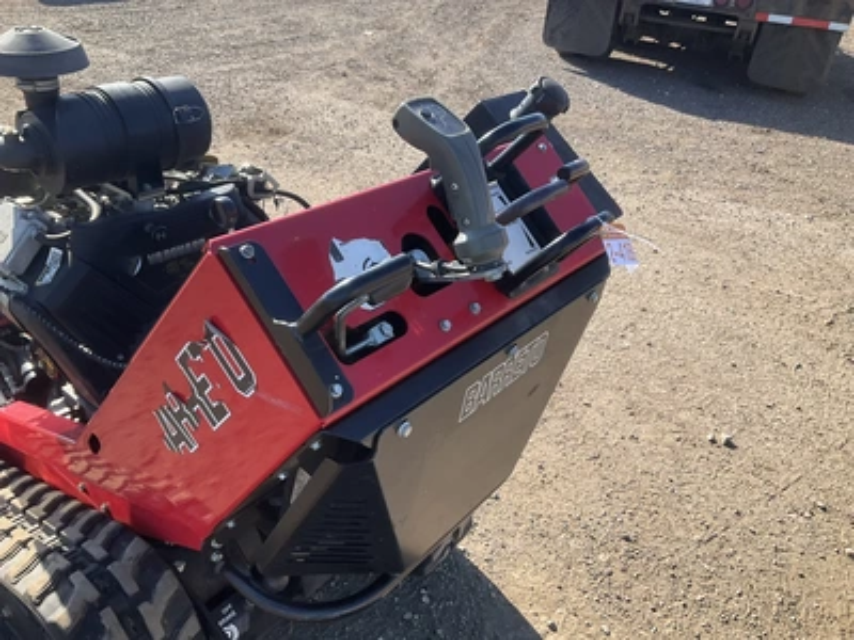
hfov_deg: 61.7
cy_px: 320
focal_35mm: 29
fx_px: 715
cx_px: 427
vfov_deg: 48.2
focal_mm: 3
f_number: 1.8
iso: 25
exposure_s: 1/635
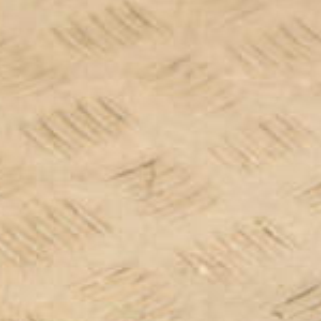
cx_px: 610
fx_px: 2791
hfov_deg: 6.4
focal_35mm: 266
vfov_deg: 6.6
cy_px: 250
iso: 800
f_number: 8
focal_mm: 52
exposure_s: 1/200
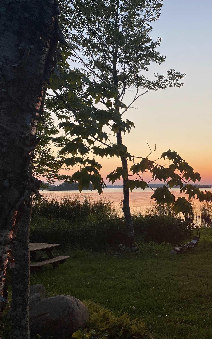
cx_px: 193
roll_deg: +1.0
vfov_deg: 52.7
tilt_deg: +2.0
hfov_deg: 32.6
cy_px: 170
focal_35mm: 37
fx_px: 342
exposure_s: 1/673
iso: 32
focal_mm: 4.25
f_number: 1.8
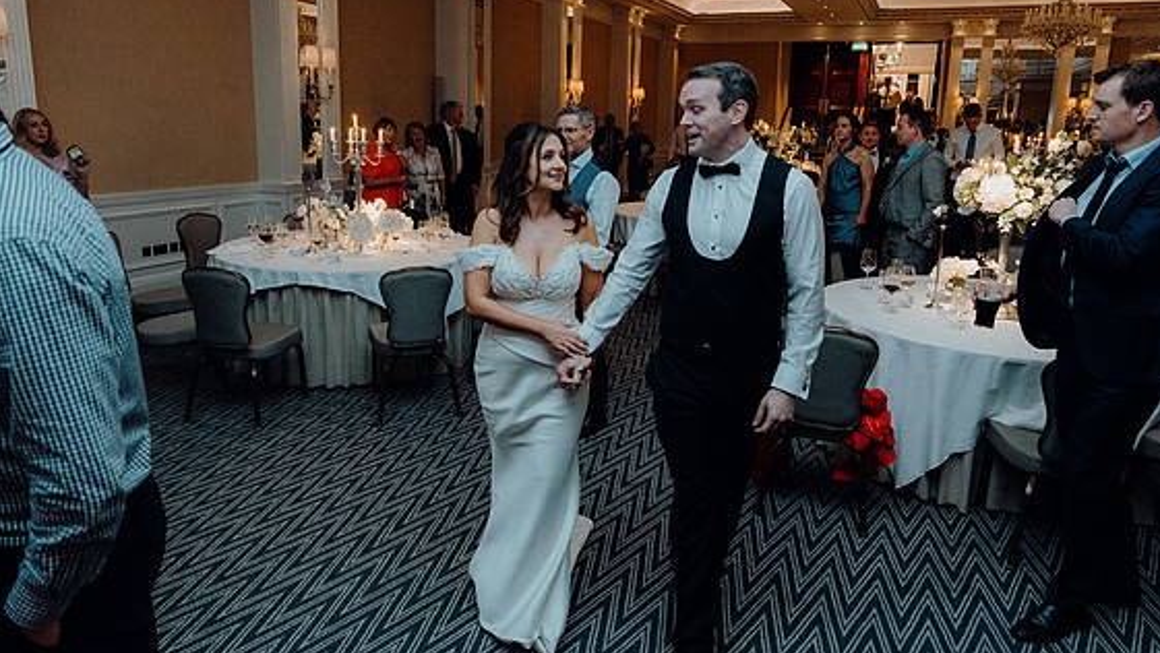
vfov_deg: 44.3
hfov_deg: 71.9
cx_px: 583
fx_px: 800
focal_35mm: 26
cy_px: 276
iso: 2500
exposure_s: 1/160
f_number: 3.5
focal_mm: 24
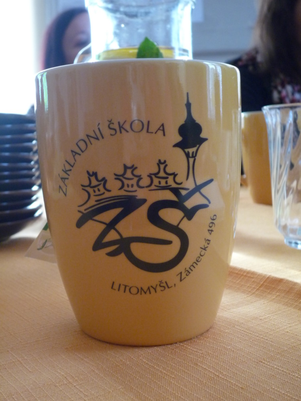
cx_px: 150
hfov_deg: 30.9
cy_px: 200
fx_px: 545
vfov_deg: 40.4
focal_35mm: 47
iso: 400
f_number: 4.3
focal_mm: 8.3
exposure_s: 1/15
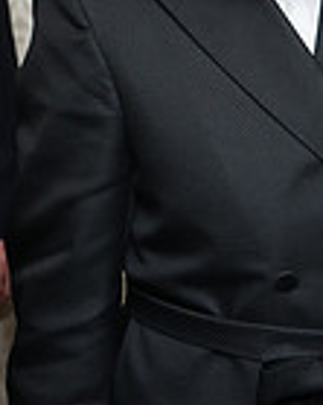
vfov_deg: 10.5
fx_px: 2153
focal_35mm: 180
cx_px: 285
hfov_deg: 8.6
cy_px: -135
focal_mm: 46
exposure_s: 1/125
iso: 640
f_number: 5.6
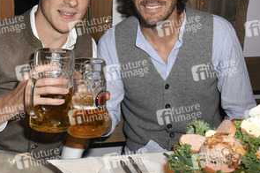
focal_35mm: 53
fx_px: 381
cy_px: 49
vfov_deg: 25.3
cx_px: 103
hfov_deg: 37.6
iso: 1600
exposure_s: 1/160
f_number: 6.3
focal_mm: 23
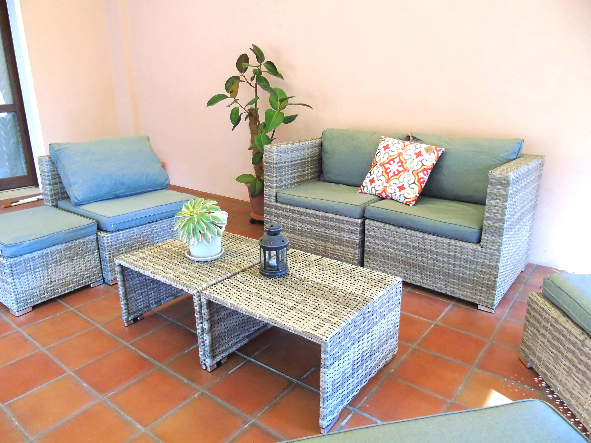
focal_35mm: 25
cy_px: 222
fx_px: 427
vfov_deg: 54.9
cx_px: 296
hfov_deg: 69.4
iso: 200
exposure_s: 1/160
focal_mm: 4.4
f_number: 3.4
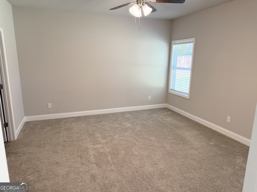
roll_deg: -0.1
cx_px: 128
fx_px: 178
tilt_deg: -13.4
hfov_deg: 71.6
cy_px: 96
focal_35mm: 24
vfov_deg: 56.8
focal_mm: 6.76
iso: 320
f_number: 1.78
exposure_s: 1/120
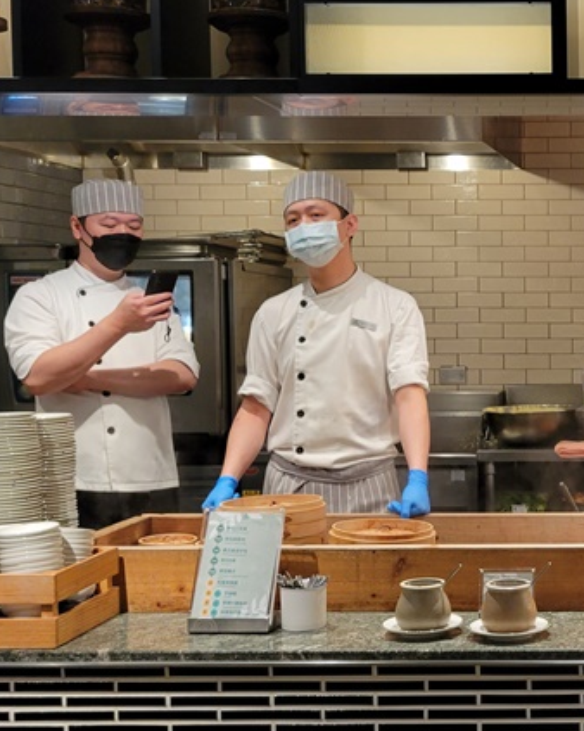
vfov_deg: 31.5
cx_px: 686
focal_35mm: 60
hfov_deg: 23.4
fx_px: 1297
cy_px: 392
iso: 160
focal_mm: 5.4
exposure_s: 1/60
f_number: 1.8
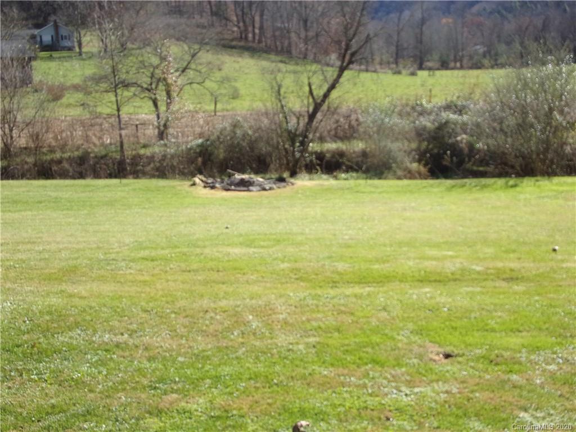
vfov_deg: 36.8
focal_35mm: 39
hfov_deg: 47.9
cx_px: 288
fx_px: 649
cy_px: 216
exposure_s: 1/400
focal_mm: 7
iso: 80
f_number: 3.9
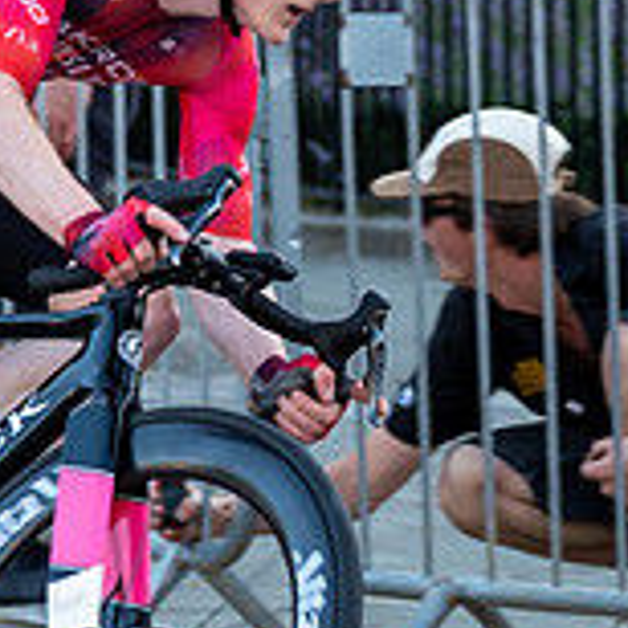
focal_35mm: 333
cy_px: 142
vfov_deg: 5.3
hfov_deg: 5.3
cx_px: 237
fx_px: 6835
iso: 500
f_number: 3.2
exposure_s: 1/800
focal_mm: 70
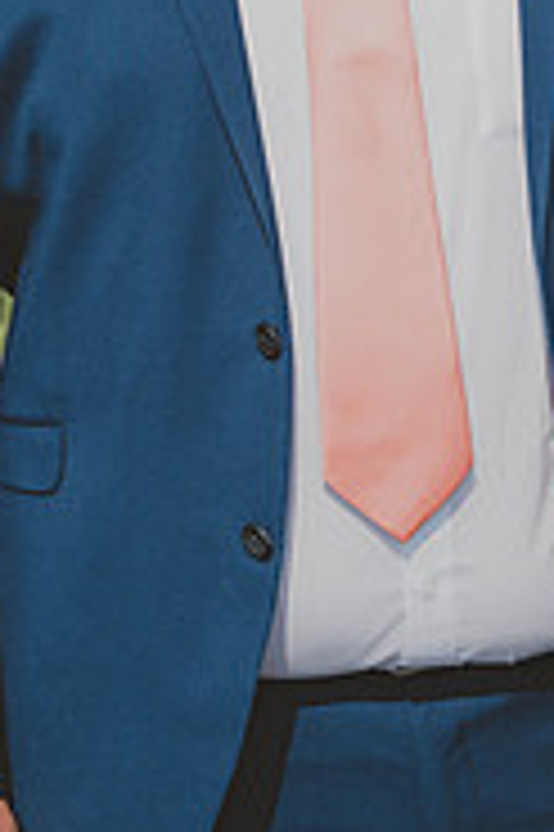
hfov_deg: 14.3
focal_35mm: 95
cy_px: 18
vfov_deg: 20.8
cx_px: 426
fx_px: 2197
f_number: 7.1
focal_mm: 39
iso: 100
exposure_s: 1/400
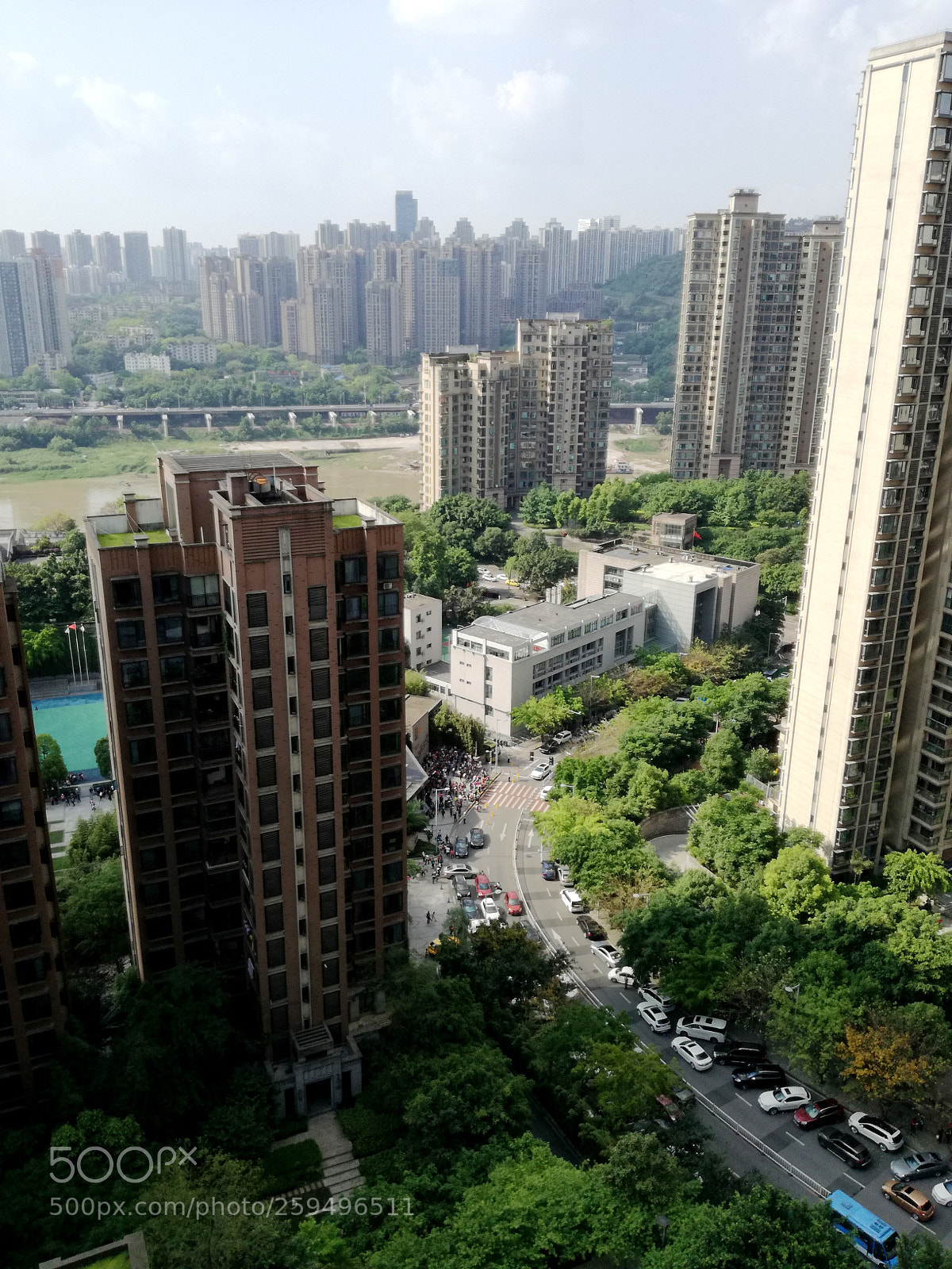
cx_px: 476
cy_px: 634
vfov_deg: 65.3
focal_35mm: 27
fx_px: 990
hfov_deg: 51.4
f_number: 2
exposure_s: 1/941
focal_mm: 3.79
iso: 50
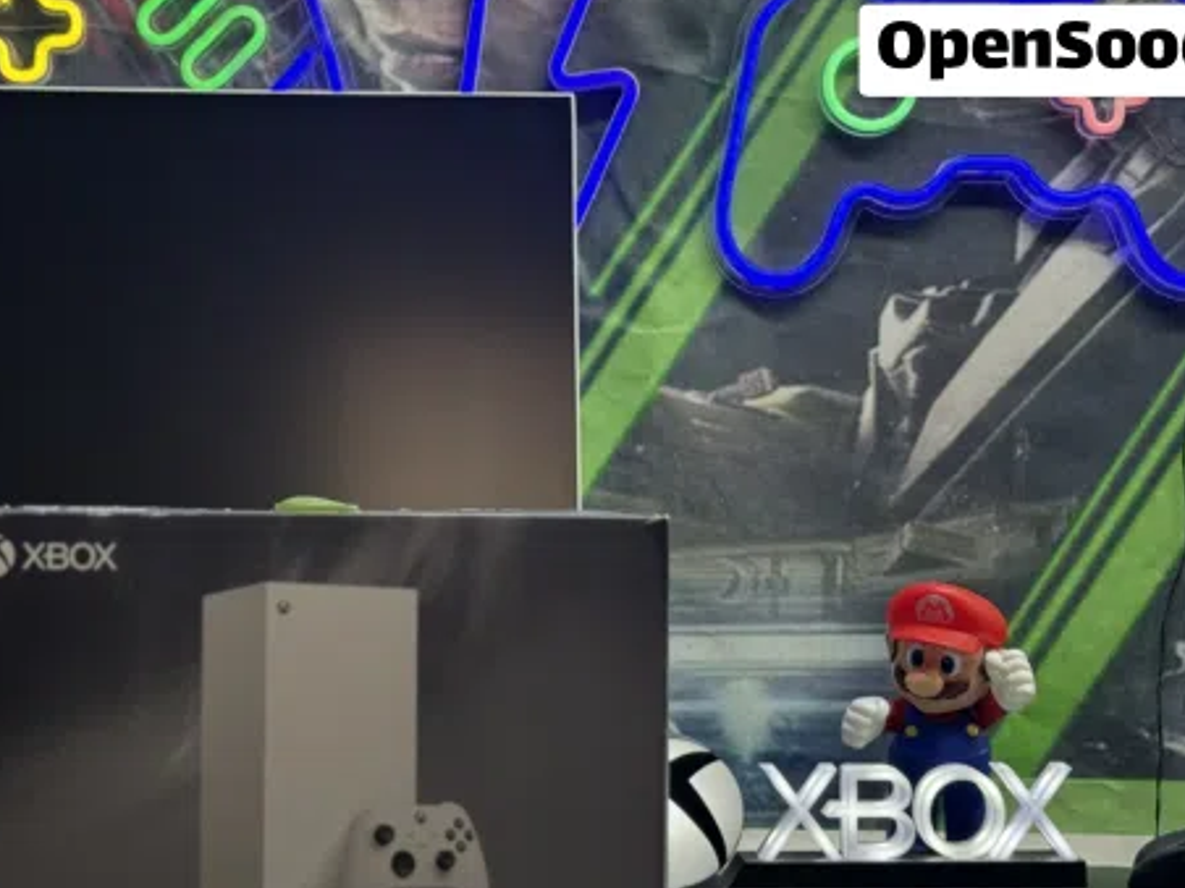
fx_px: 2328
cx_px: 464
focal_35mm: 68
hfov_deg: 28.5
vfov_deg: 21.6
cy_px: 474
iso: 100
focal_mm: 6.76
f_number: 1.78
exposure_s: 1/100
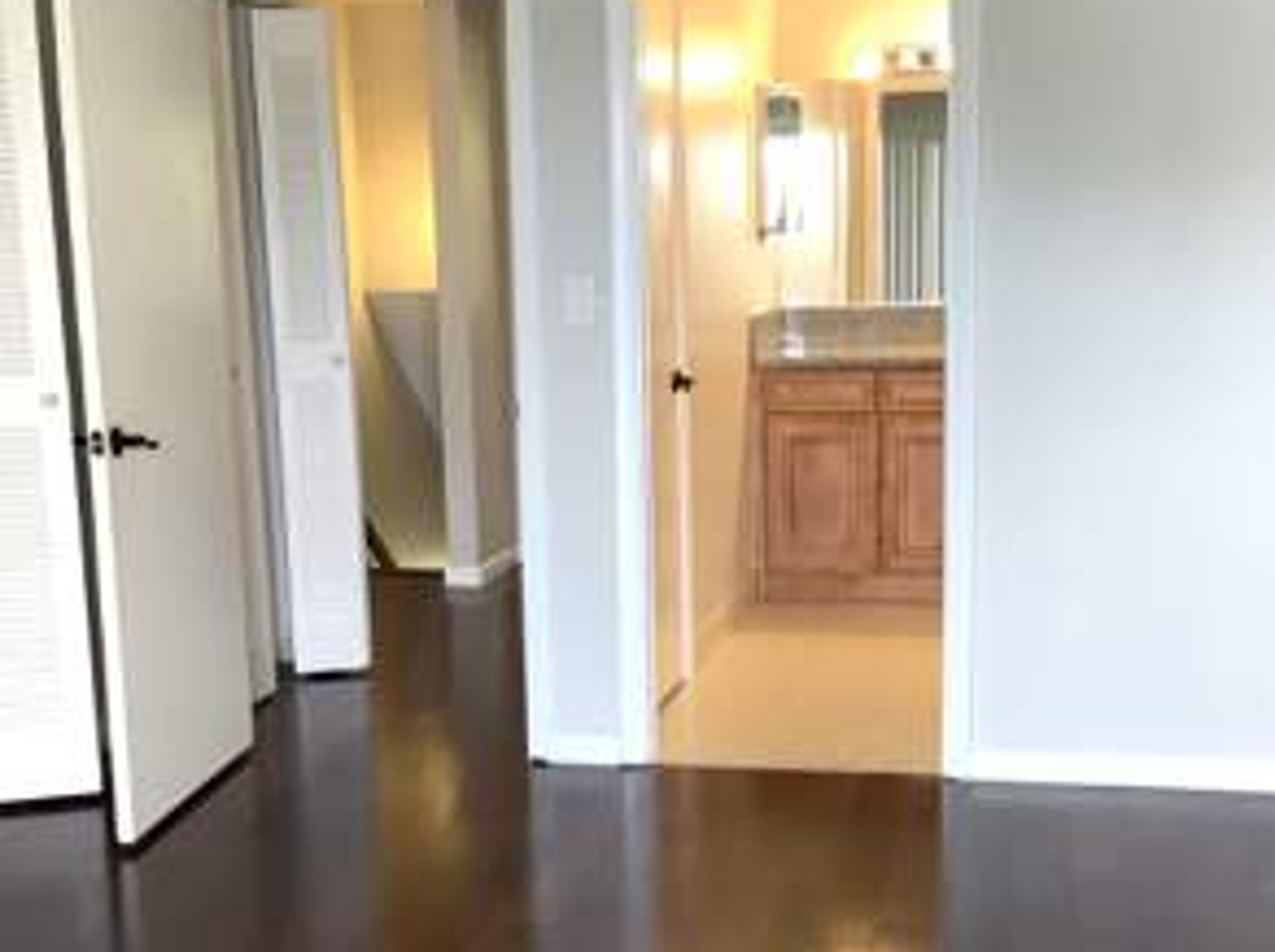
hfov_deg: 37.5
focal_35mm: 51
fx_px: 1875
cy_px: 583
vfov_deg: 28.4
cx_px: 699
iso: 80
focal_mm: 3.3
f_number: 2.4
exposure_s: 1/60
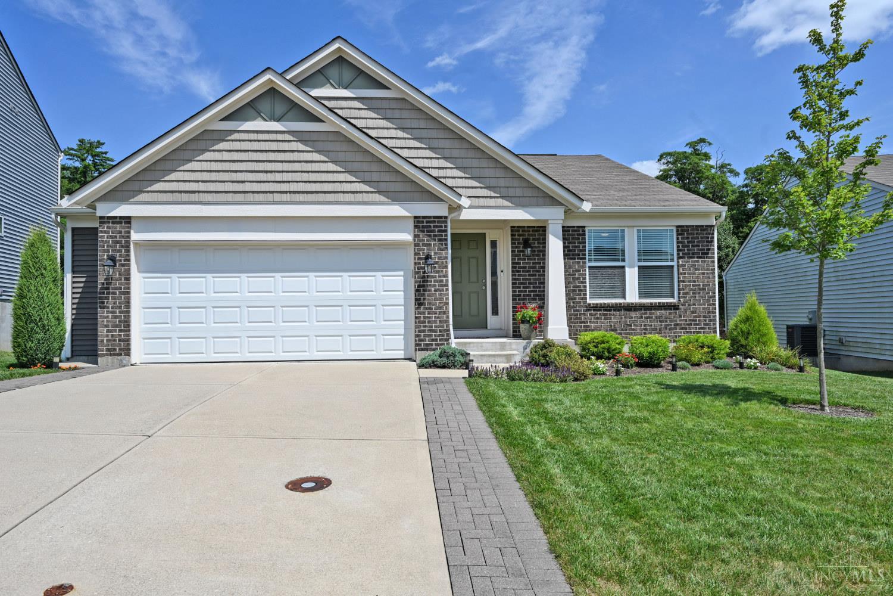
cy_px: 298
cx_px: 446
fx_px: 558
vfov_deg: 56.1
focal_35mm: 22
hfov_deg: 77.3
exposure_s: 1/500
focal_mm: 22.5
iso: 100
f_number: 8
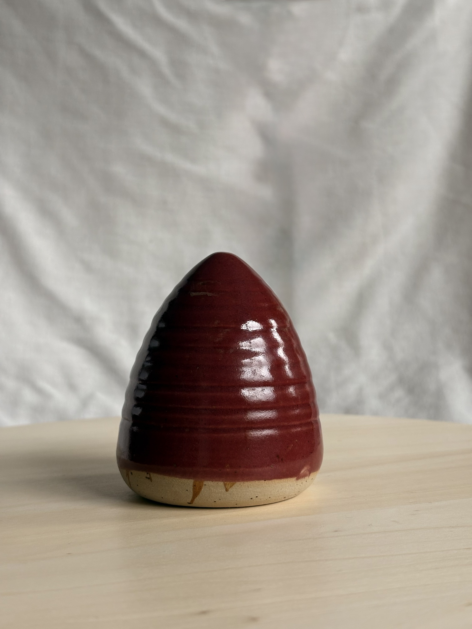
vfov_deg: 36.8
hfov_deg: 28.0
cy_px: 314
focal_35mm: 52
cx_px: 236
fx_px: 945
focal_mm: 5.96
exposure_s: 1/101
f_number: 1.6
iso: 50
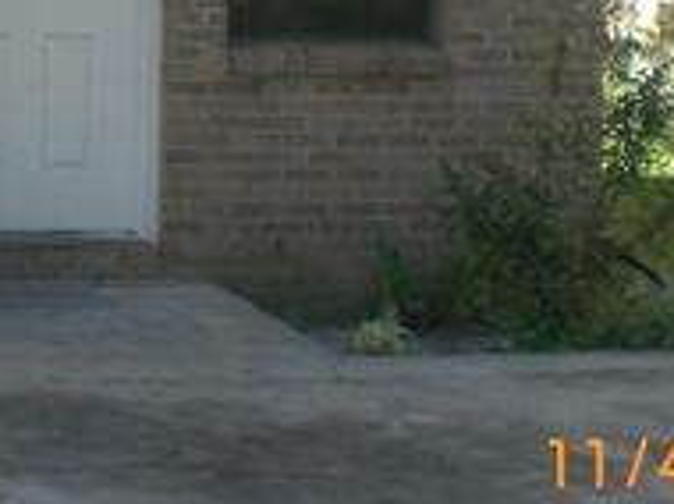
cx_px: 25
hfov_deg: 13.8
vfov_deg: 10.1
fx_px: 2742
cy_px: -284
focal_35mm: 141
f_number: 3.1
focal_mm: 6.3
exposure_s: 1/250
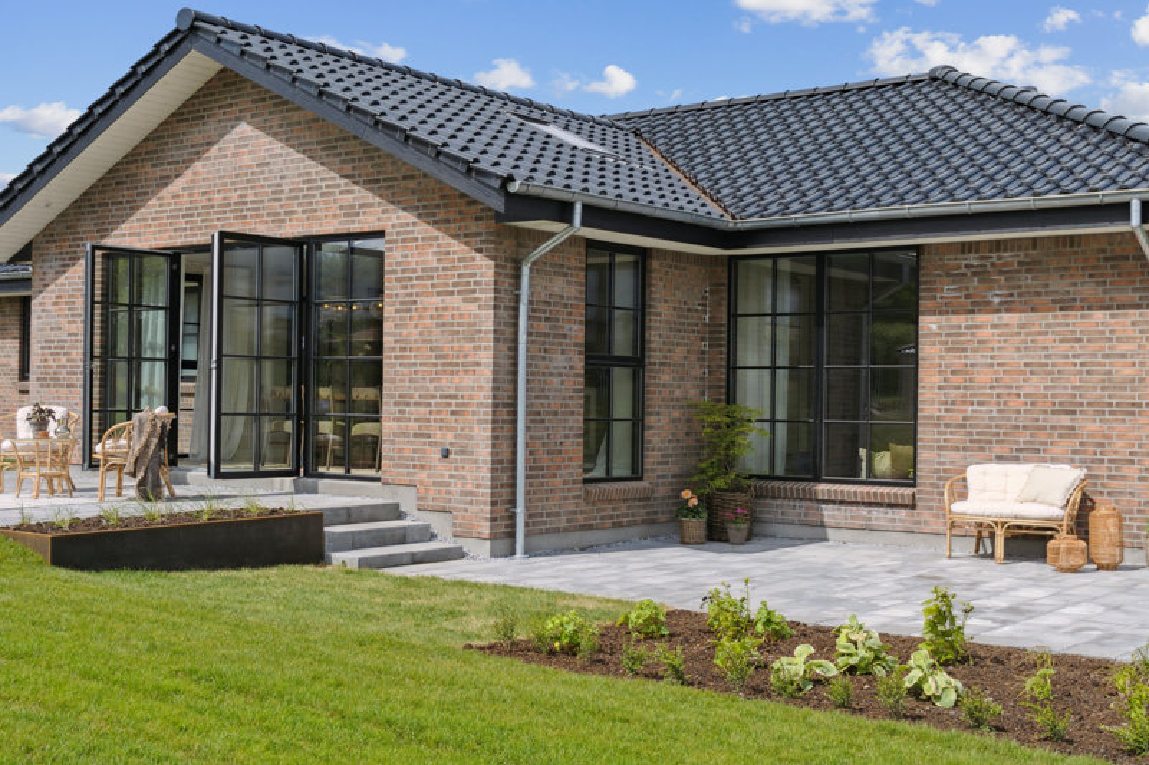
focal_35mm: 45
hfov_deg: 43.6
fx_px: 1436
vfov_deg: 29.9
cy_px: 382
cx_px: 574
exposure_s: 1/1000
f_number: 8
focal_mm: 30
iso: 200
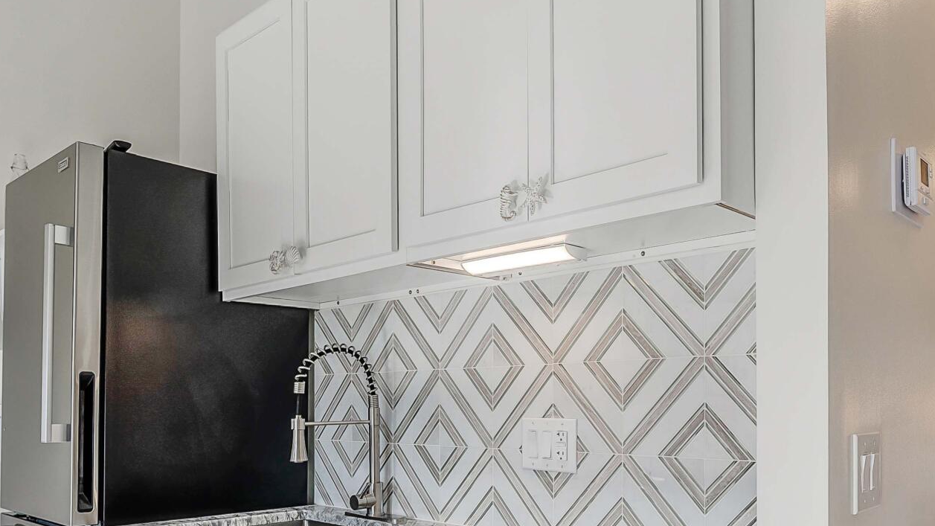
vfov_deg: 37.9
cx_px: 605
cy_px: 401
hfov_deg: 63.0
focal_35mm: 30
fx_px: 744
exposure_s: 1/50
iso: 100
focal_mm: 12
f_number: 5.6
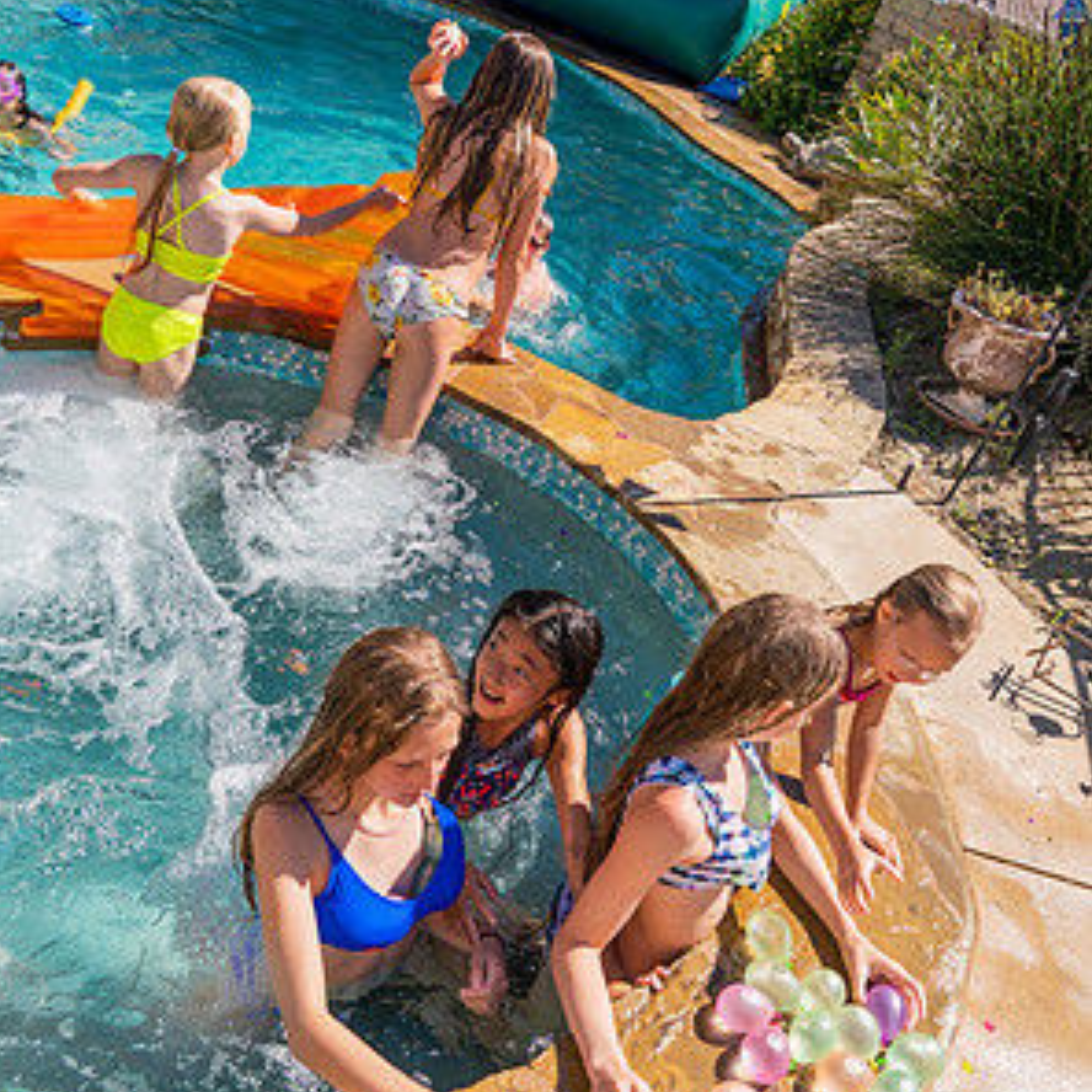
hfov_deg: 52.5
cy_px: 531
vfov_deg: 52.5
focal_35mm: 31
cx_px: 542
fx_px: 1106
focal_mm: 24
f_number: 6.3
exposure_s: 1/800
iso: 250
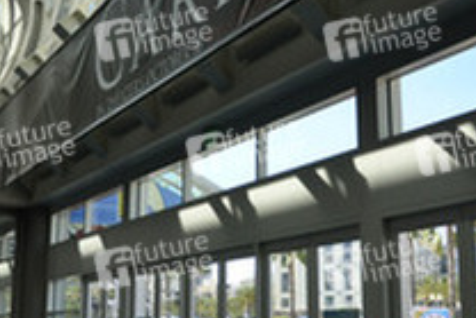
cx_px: 183
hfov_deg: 29.5
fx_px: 901
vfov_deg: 19.9
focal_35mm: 68
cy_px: 92
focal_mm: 21
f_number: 3.8
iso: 800
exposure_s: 1/1250
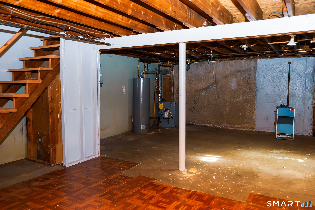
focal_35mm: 29
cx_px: 158
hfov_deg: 63.5
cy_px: 105
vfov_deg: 44.9
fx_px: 254
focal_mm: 28
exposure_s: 1/500
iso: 12800
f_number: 4
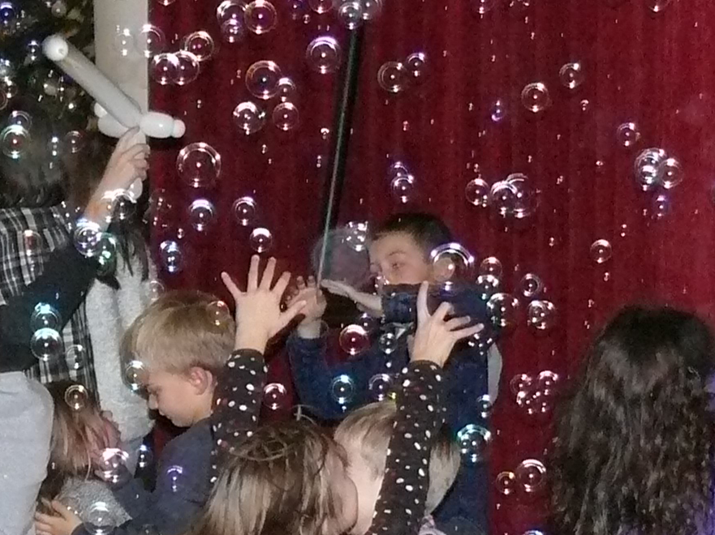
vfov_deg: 10.2
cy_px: 323
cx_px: -69
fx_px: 2994
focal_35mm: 145
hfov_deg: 13.4
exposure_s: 1/30
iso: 320
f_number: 2.8
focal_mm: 7.4
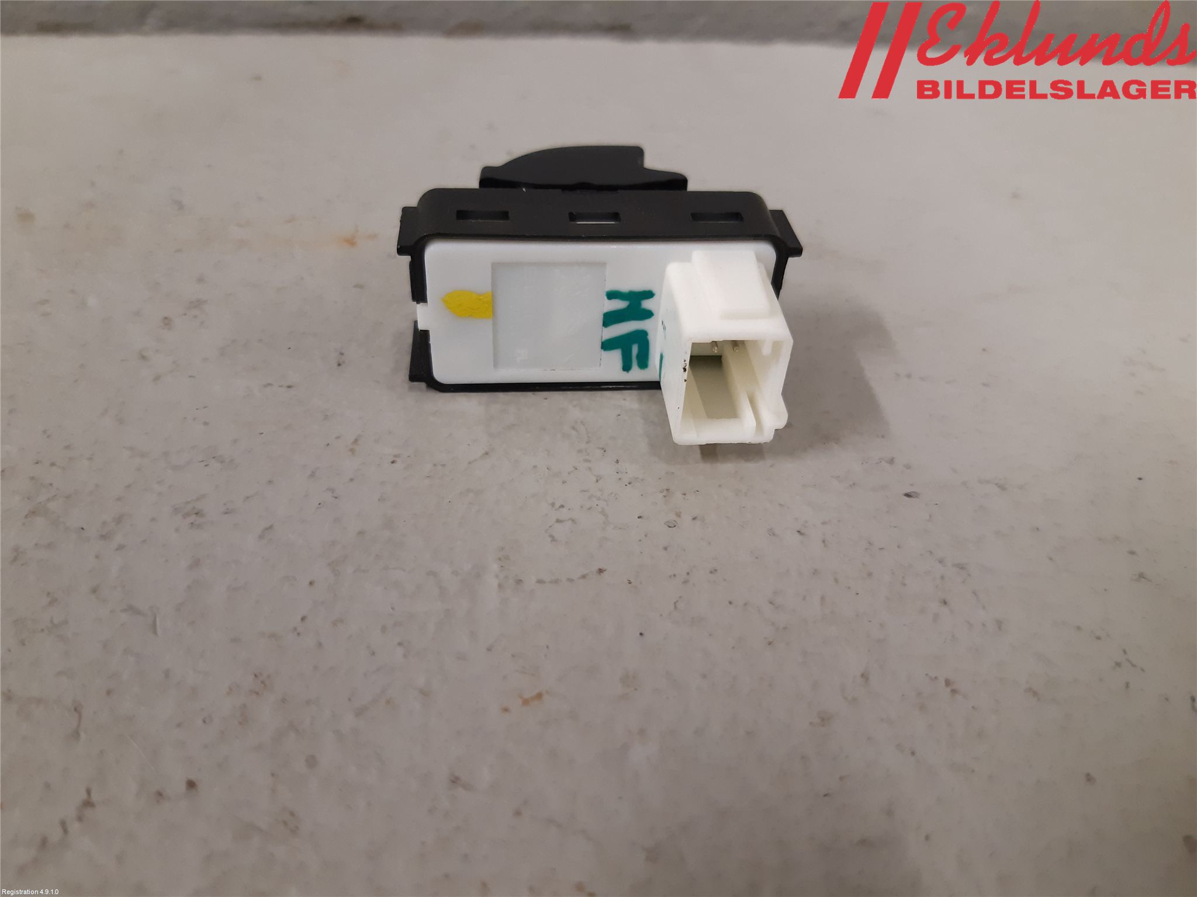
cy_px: 448
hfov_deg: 67.3
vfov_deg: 53.1
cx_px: 598
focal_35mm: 26
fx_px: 899
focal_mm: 3.93
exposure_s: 1/50
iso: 160
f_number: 1.7
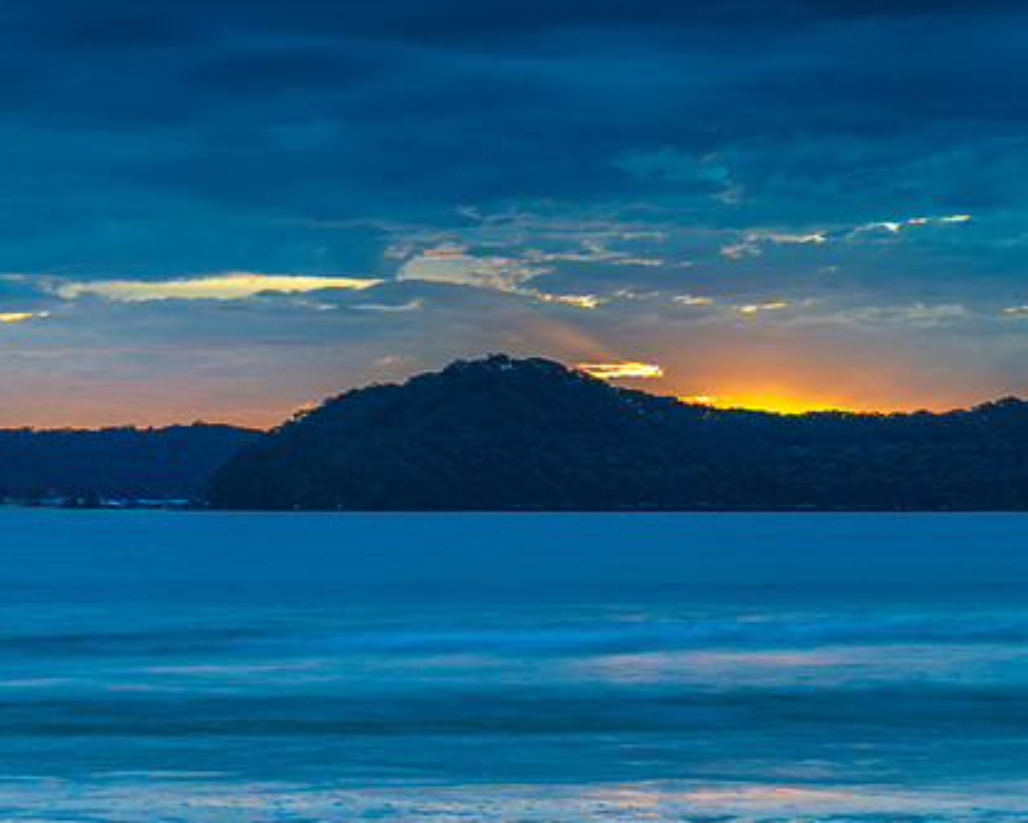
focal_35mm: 128
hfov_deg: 15.0
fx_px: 3894
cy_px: 469
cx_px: 702
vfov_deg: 12.1
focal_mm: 98
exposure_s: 2.5
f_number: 11
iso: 31
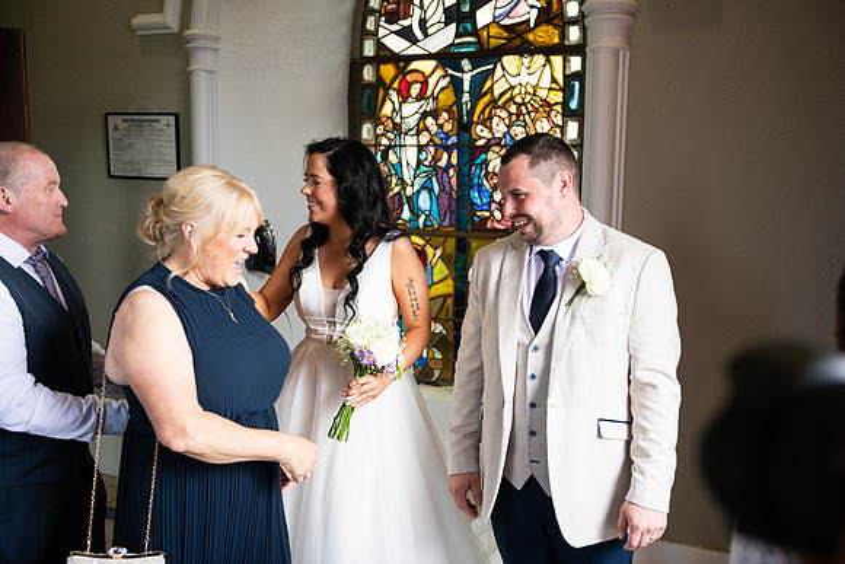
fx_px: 822
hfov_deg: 54.4
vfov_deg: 37.9
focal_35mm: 35
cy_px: 282
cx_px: 422
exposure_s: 1/160
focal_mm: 35
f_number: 3.5
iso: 640
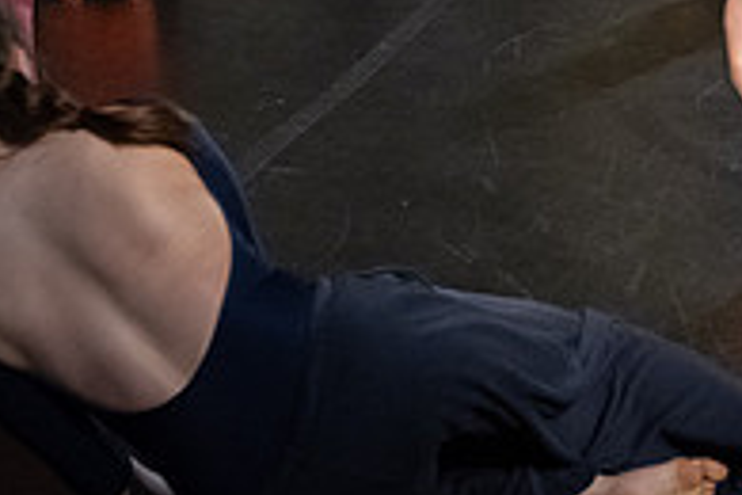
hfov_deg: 21.7
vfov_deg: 14.2
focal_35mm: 94
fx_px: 1937
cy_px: -68
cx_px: 340
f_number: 4.5
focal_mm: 28
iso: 6400
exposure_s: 1/400
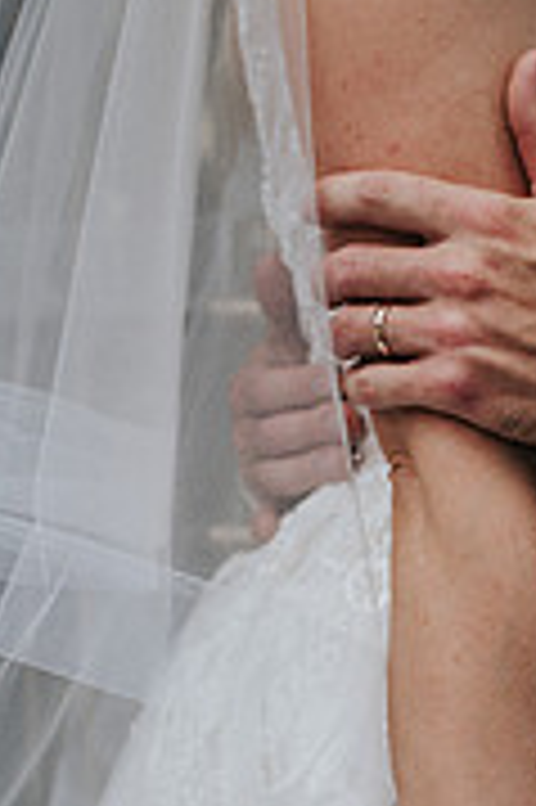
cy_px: 702
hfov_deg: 15.3
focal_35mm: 88
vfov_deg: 22.7
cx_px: 516
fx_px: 1969
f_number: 3.2
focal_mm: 35
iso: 500
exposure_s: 1/320
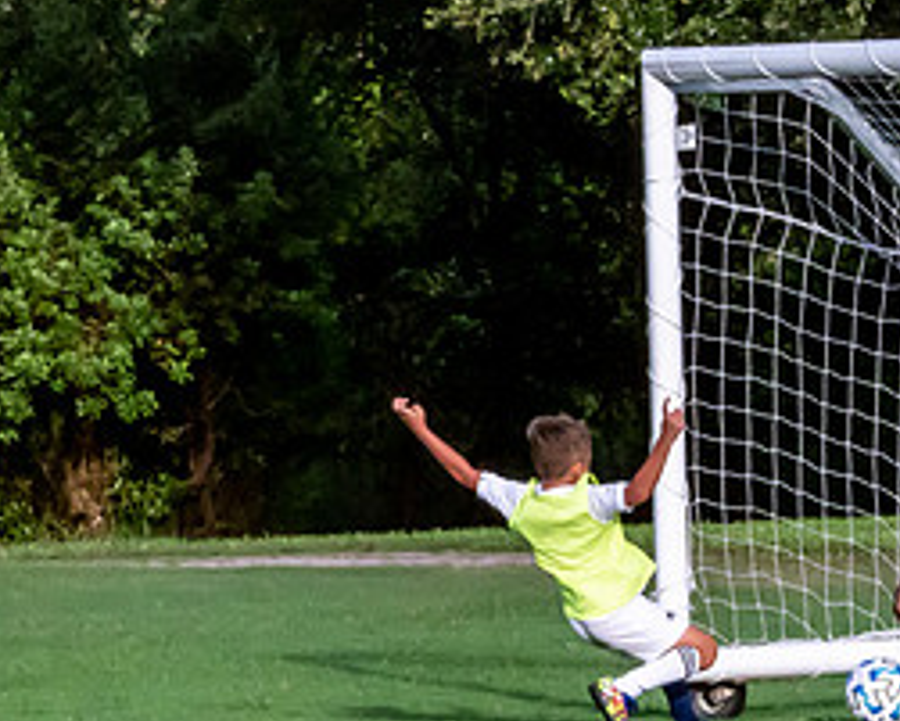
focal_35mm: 350
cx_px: 452
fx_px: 9326
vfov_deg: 4.4
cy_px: 640
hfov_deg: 5.5
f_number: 5
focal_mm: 27.9
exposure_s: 1/2500
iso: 400
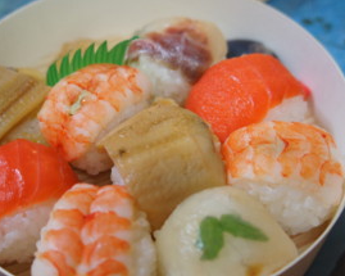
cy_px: 160
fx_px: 480
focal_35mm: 47
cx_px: 141
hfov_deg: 39.4
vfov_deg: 32.0
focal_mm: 20
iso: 1600
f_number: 3.5
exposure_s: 1/160
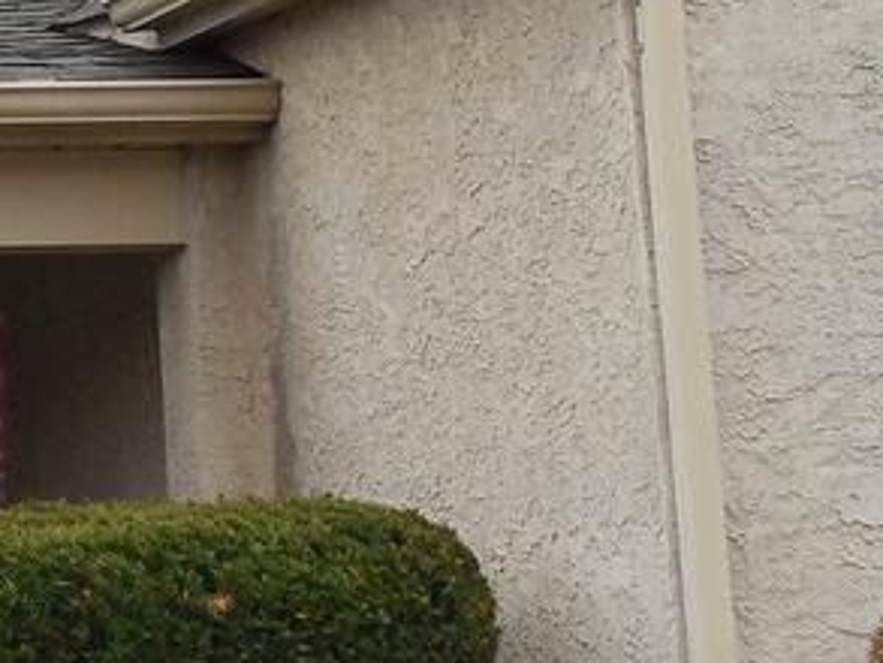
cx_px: -775
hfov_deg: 10.7
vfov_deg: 8.6
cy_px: 75
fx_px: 4389
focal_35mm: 172
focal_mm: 6.3
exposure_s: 1/160
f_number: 3.7
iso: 125
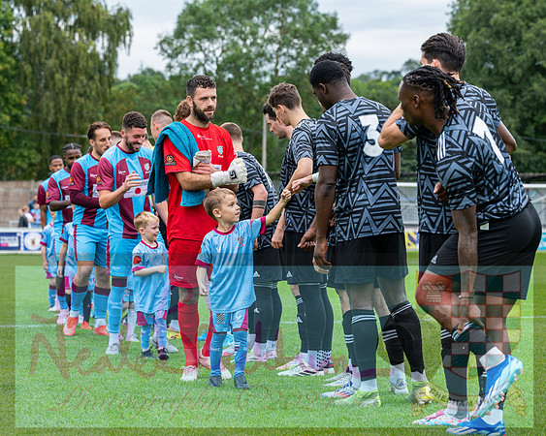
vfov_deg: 13.7
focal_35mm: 113
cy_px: 218
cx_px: 283
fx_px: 1823
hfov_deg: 17.0
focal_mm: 100
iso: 250
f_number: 5
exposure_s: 1/400
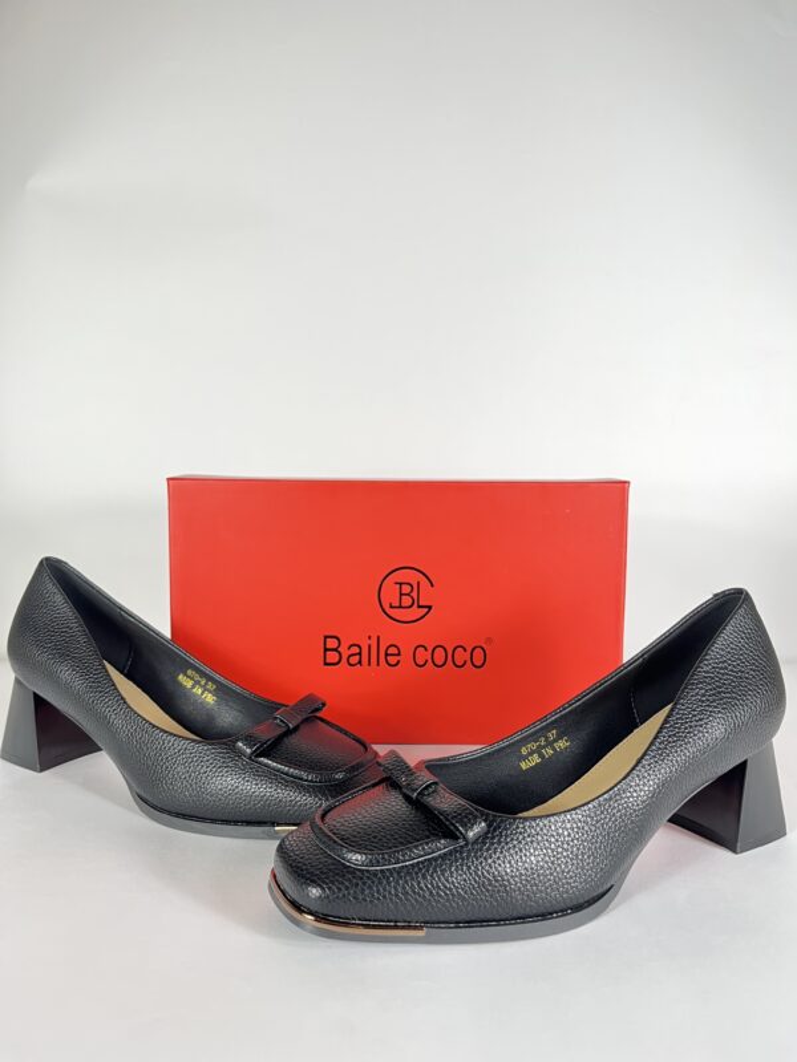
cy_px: 531
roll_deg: -1.0
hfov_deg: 53.1
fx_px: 798
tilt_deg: -5.3
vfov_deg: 67.3
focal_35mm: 26
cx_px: 398
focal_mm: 5.1
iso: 80
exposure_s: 1/50
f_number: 1.6
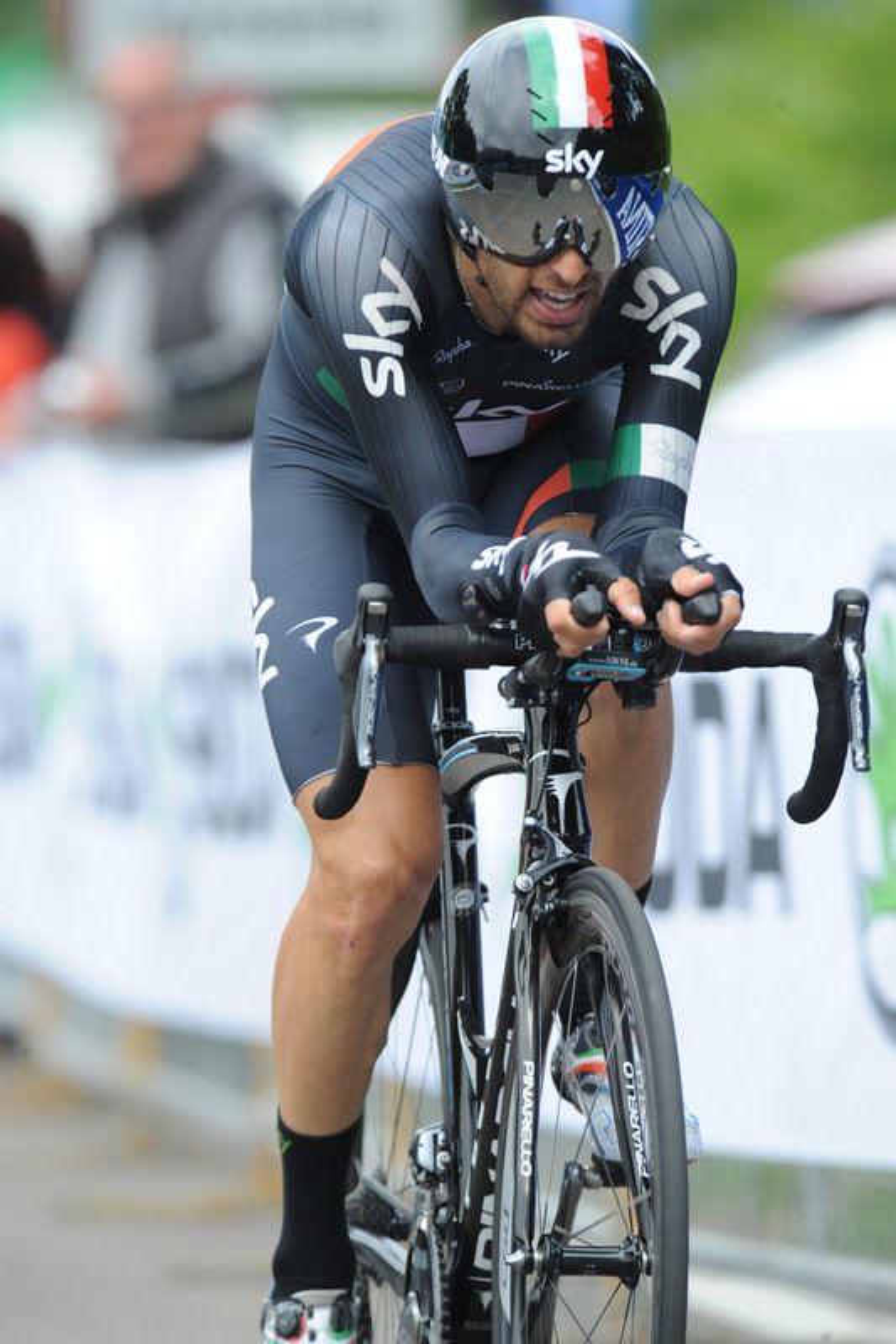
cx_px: 448
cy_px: 672
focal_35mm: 600
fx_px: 22408
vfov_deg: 3.4
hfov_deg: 2.3
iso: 1000
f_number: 6.3
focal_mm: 600
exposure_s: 1/800
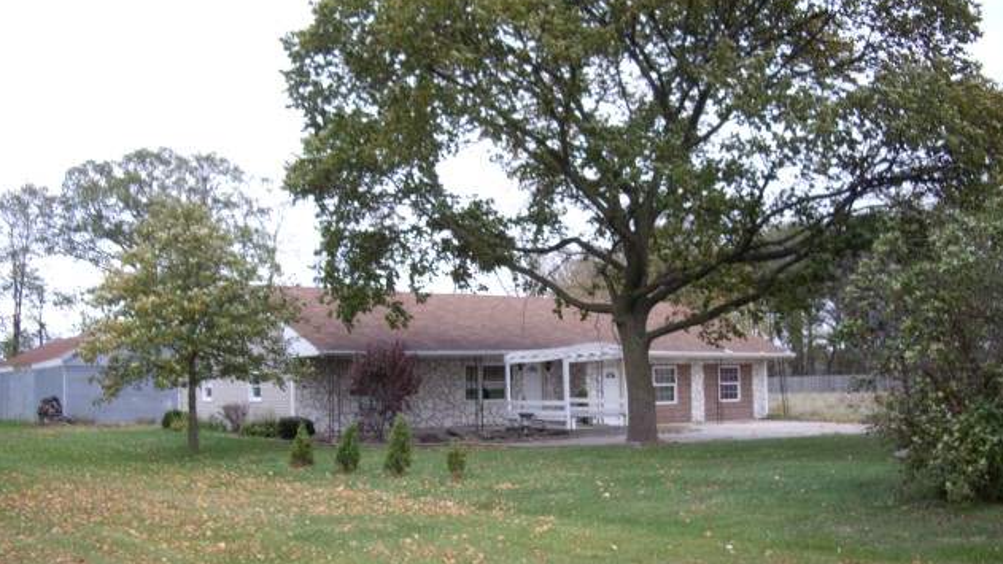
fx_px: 1117
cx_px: 504
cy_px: 337
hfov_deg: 48.4
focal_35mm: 42
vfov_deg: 28.3
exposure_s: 1/100
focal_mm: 7.9
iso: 100
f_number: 2.8
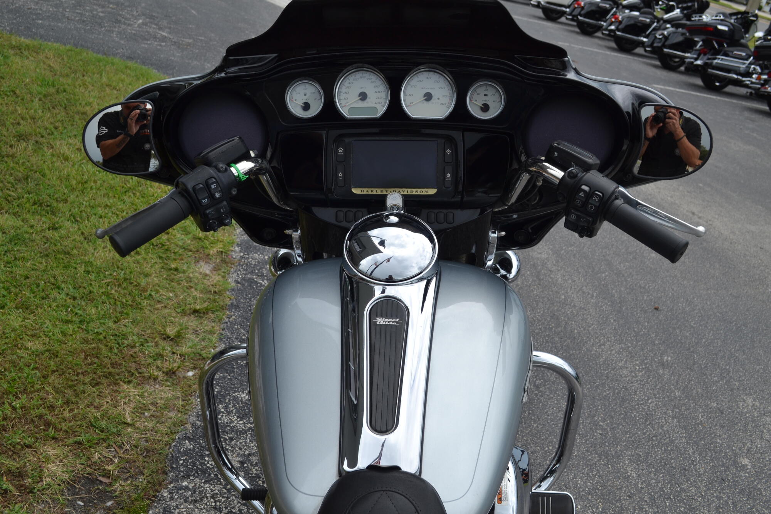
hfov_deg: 49.6
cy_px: 257
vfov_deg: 34.2
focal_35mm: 39
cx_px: 386
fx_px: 835
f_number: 8
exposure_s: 1/250
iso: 100
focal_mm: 26
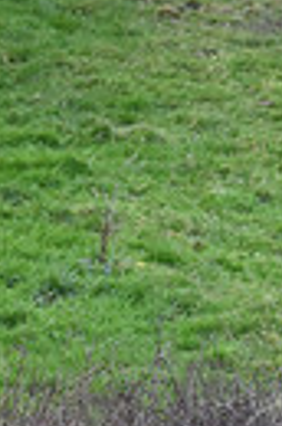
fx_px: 8965
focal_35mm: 759
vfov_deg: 2.7
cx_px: 620
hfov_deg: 1.8
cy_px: 898
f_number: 5.6
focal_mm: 170
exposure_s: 1/1250
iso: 3600
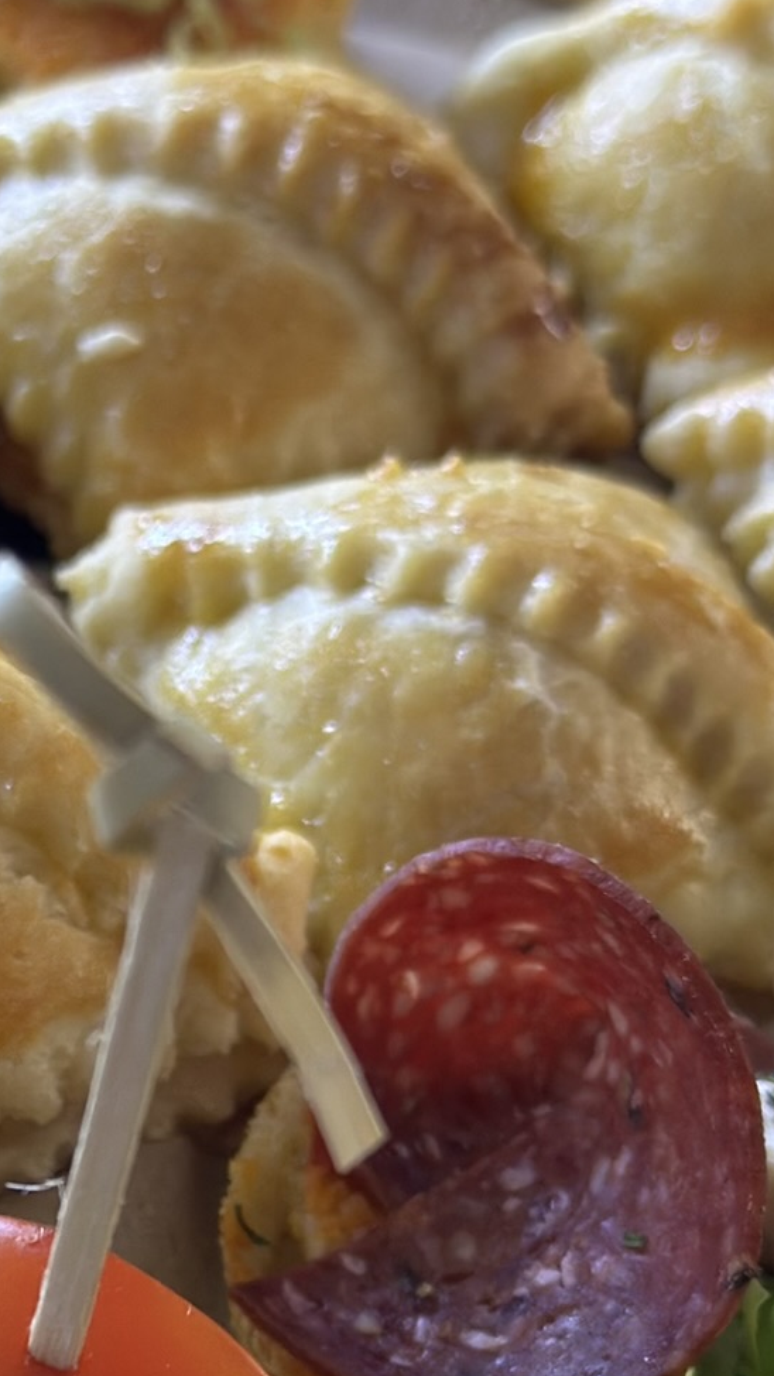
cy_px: 1078
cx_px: -31
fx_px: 4013
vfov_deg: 19.3
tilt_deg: -46.0
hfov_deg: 10.9
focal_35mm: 110
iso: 160
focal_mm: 6.86
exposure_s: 1/50
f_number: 1.78
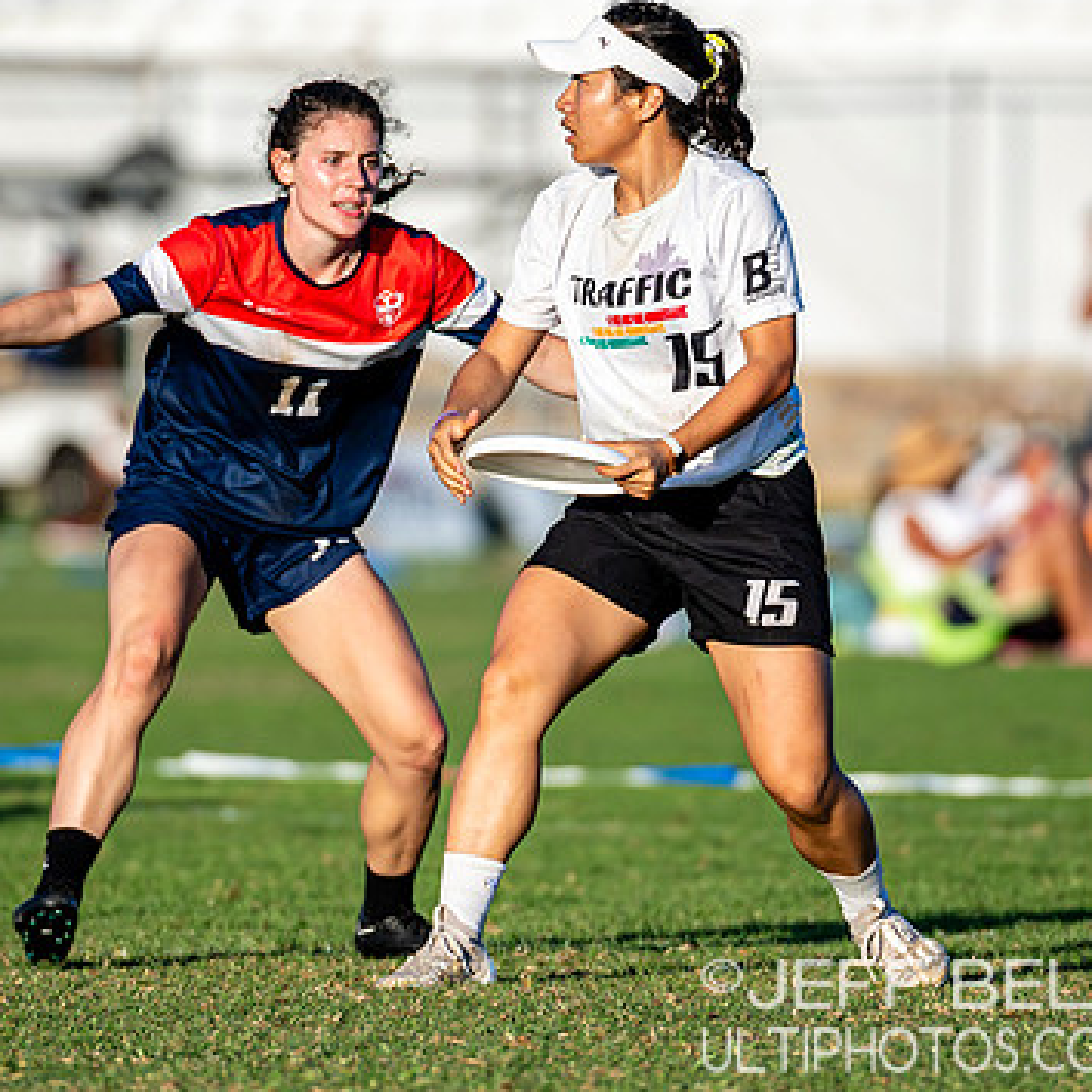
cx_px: 561
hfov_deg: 2.5
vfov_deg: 2.5
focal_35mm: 694
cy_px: 473
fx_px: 24769
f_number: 3.2
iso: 100
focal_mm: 300
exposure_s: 1/1250
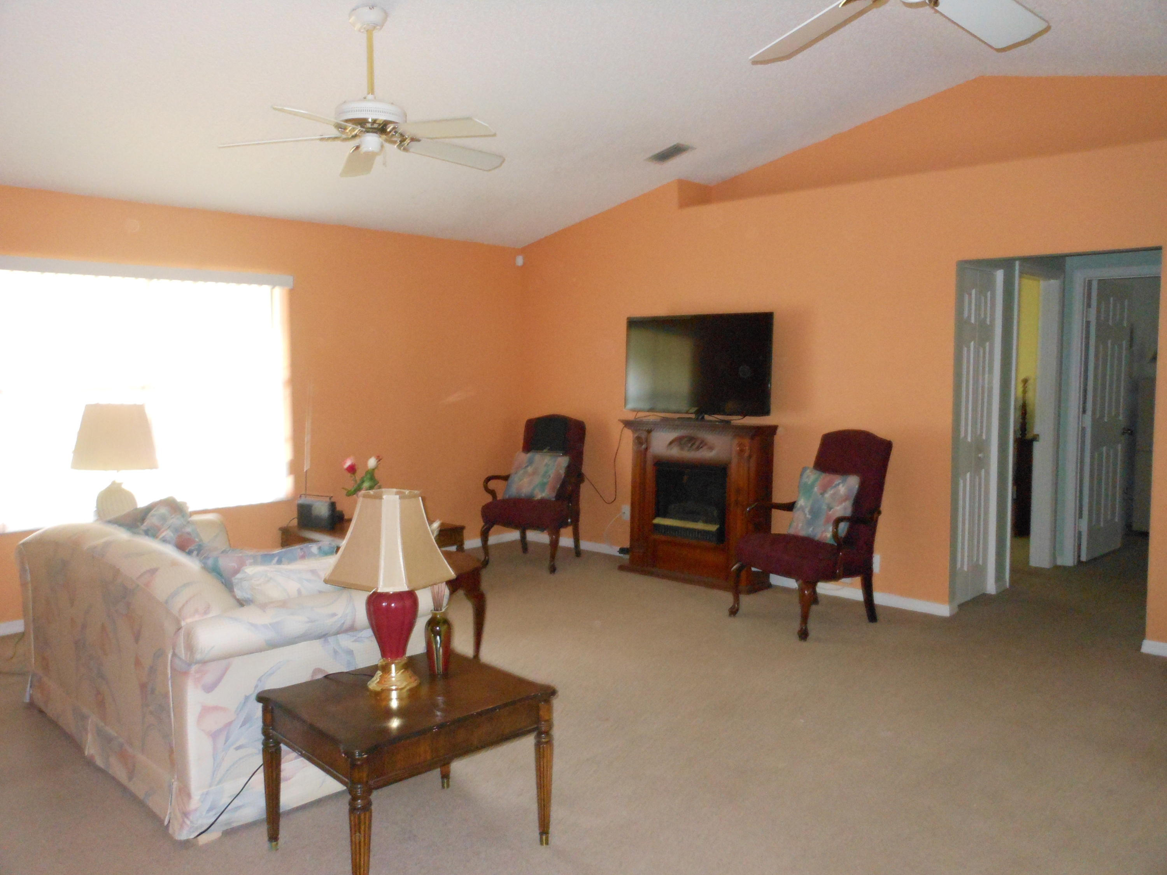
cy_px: 438
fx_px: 944
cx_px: 584
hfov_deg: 63.4
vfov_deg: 49.7
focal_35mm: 28
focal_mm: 5
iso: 500
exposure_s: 1/25
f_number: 3.7
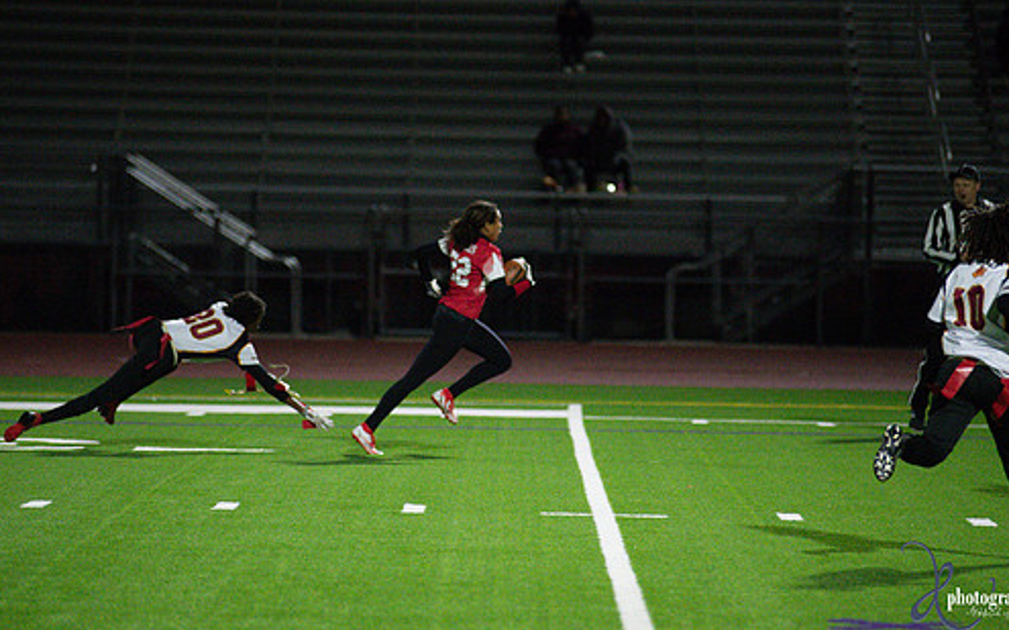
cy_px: 293
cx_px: 503
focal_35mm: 239
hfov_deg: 8.8
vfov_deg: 5.5
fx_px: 6570
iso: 14400
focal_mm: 200
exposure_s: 1/2500
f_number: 2.8
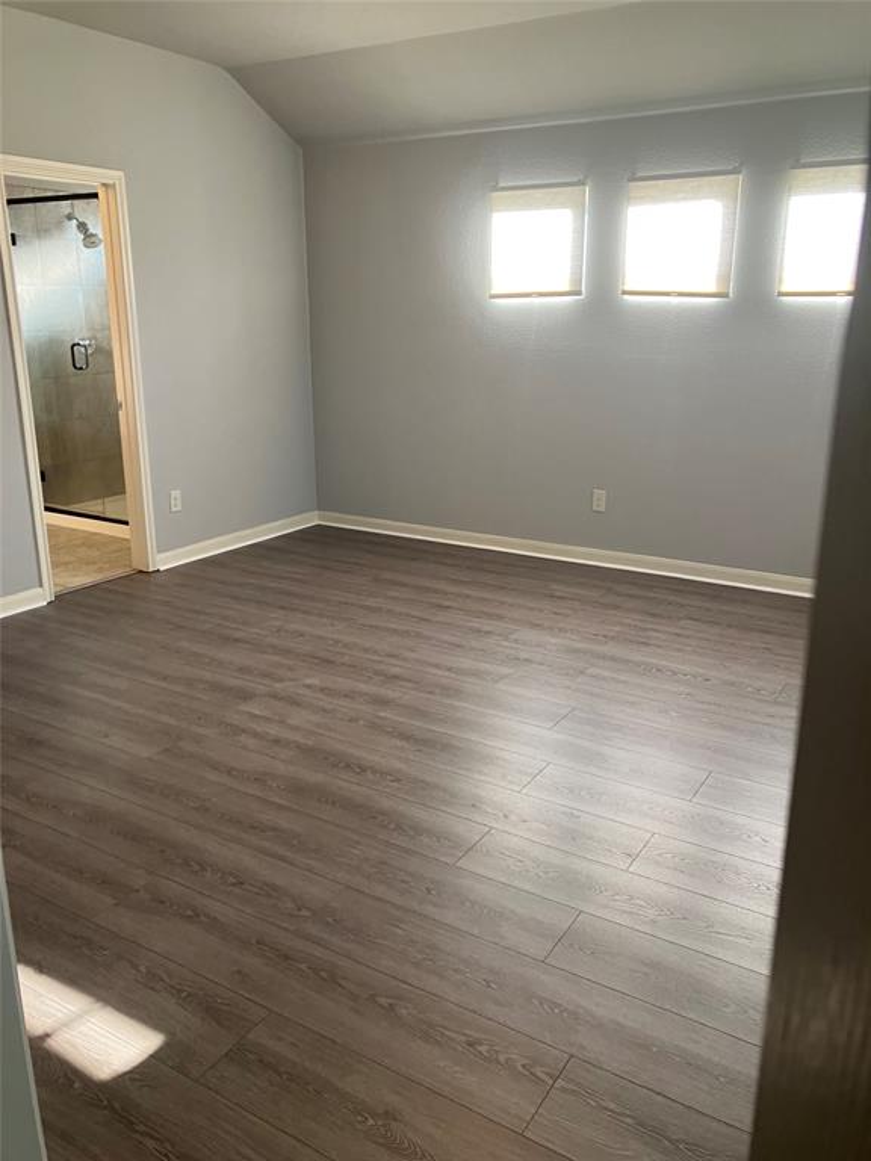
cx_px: 436
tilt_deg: -16.5
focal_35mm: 28
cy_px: 580
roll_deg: +0.1
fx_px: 939
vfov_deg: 63.4
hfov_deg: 49.7
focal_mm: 3.99
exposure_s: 1/60
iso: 100
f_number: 1.8
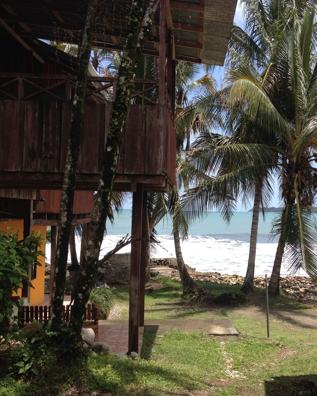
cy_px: 197
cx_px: 220
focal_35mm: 46
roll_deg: -0.8
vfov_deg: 40.3
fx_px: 539
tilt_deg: -1.5
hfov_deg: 32.4
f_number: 2.4
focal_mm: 4.28
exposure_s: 1/1200
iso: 50
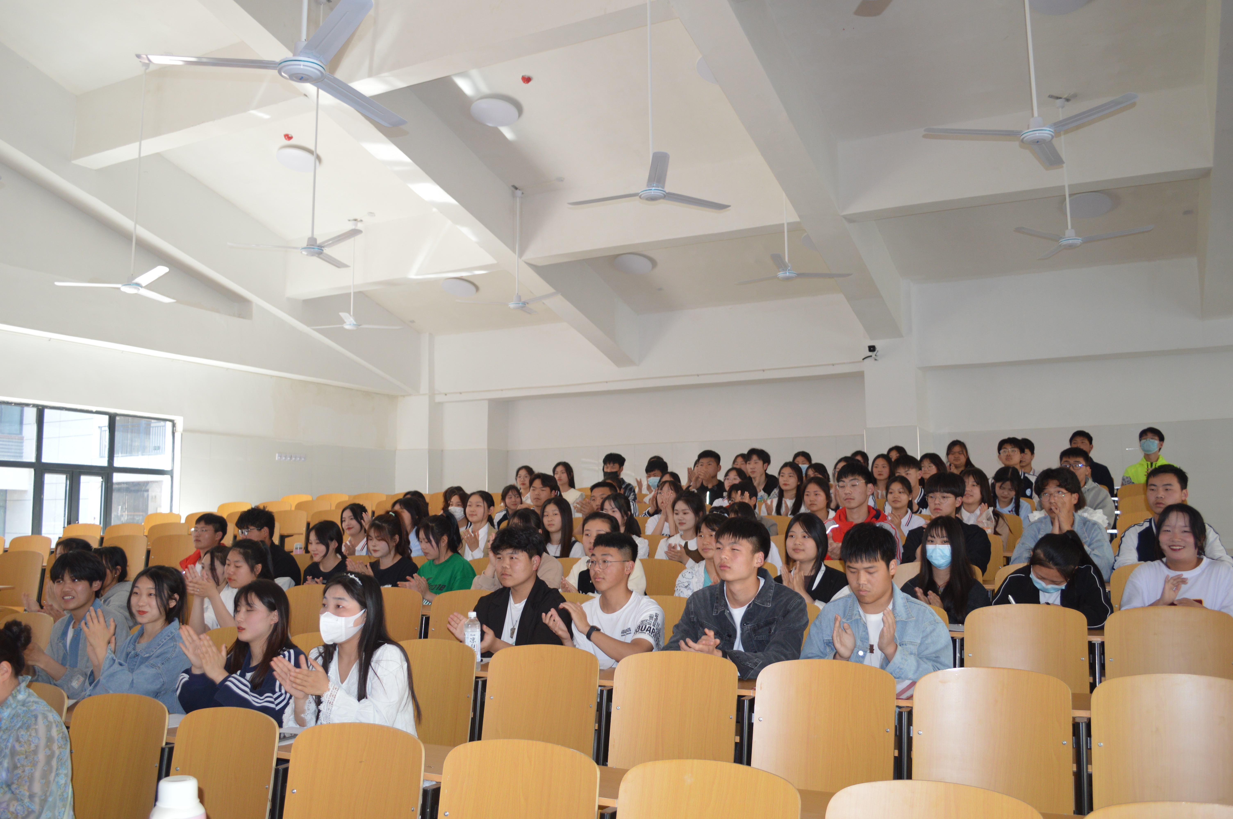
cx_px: 616
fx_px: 1027
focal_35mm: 30
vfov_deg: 43.5
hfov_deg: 62.0
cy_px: 410
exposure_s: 1/80
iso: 400
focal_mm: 20
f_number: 4
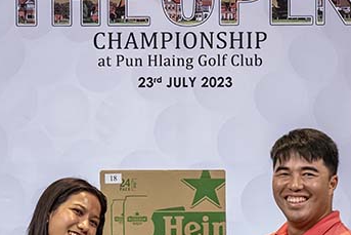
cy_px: 271
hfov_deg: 24.2
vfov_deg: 15.7
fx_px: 819
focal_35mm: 84
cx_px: 186
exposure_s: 1/200
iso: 10000
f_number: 6.3
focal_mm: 30
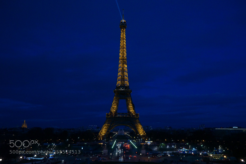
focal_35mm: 36
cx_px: 123
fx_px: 246
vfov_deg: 36.9
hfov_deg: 53.1
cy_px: 82
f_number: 8
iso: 2500
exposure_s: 1/60
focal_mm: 36
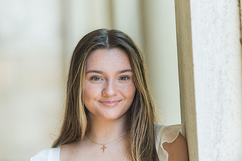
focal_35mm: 200
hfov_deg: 10.3
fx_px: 1345
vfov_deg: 6.9
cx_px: 121
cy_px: 80
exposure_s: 1/160
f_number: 4
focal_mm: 200
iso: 320
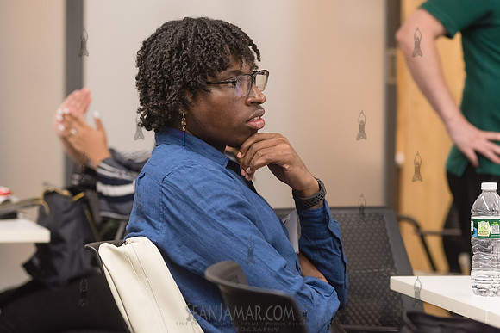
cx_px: 212
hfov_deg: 16.9
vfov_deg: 11.3
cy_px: 143
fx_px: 1686
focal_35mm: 121
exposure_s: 1/250
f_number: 4
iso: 2500
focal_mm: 105
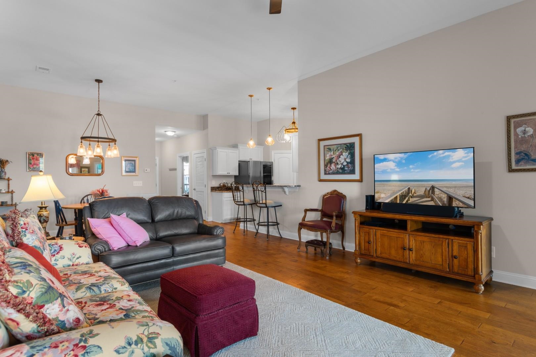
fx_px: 283
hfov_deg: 86.9
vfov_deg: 64.6
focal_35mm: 19
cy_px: 178
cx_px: 268
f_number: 4.8
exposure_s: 1/3
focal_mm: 13
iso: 100
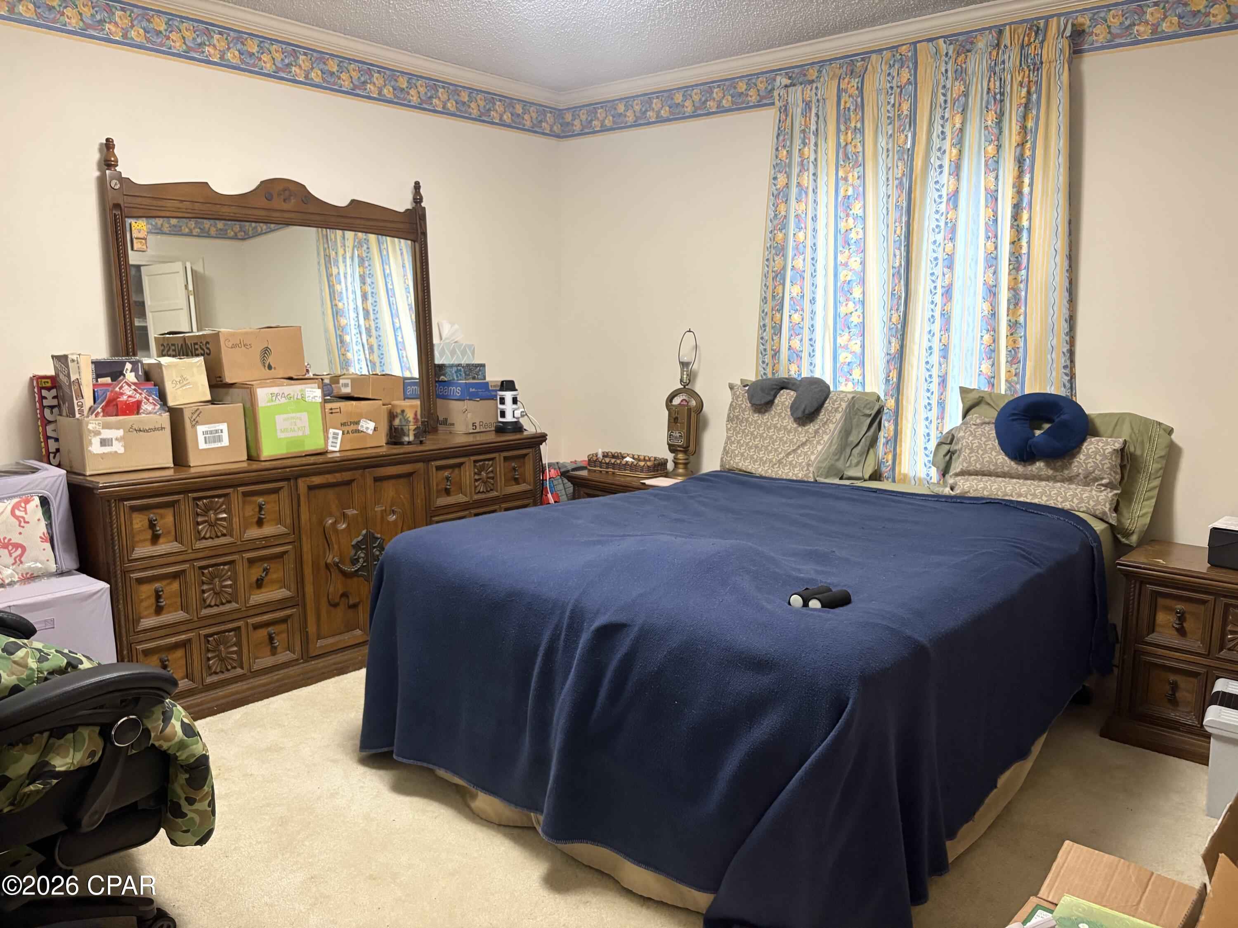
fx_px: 930
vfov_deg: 53.1
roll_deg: +0.0
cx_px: 619
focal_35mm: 26
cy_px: 464
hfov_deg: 67.3
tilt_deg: -5.7
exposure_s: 1/60
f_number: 1.6
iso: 320
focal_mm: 5.96
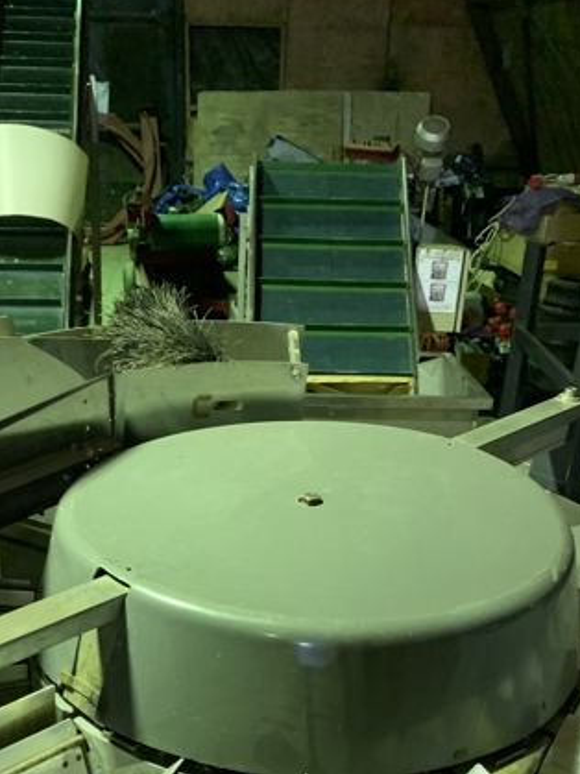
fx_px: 961
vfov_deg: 42.0
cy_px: 618
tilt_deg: -30.7
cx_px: 242
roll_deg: -0.4
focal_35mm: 43
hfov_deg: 33.5
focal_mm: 4.25
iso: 400
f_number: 1.8
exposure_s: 1/33
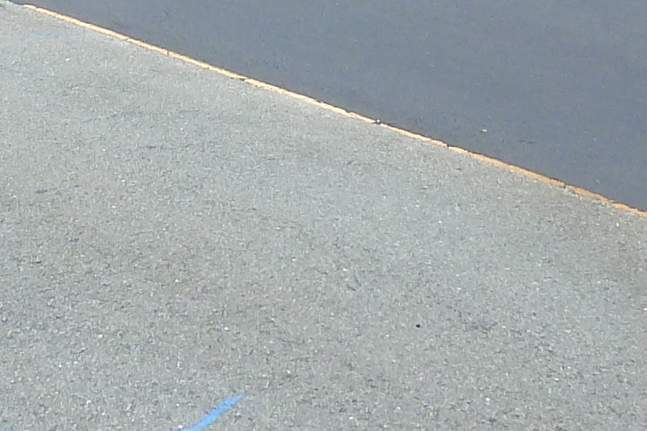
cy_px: -534
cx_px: 146
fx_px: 2049
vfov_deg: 10.6
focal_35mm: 114
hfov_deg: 17.8
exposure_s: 1/400
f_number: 4
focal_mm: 4.1
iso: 80
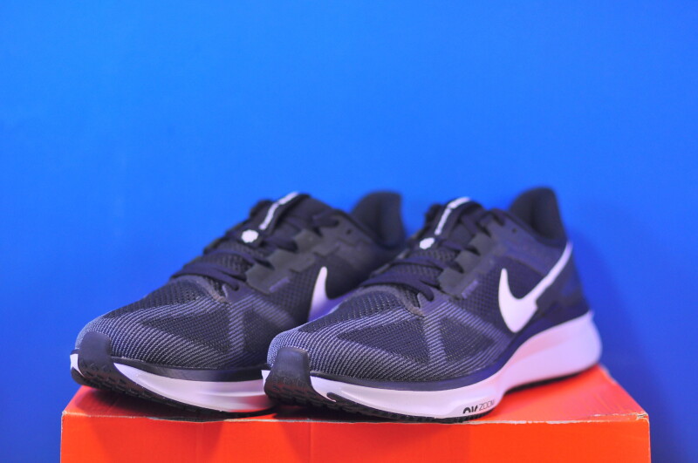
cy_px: 232
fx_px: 1452
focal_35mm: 75
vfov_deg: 18.1
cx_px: 349
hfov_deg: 27.0
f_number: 2.2
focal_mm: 50
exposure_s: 1/320
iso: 250
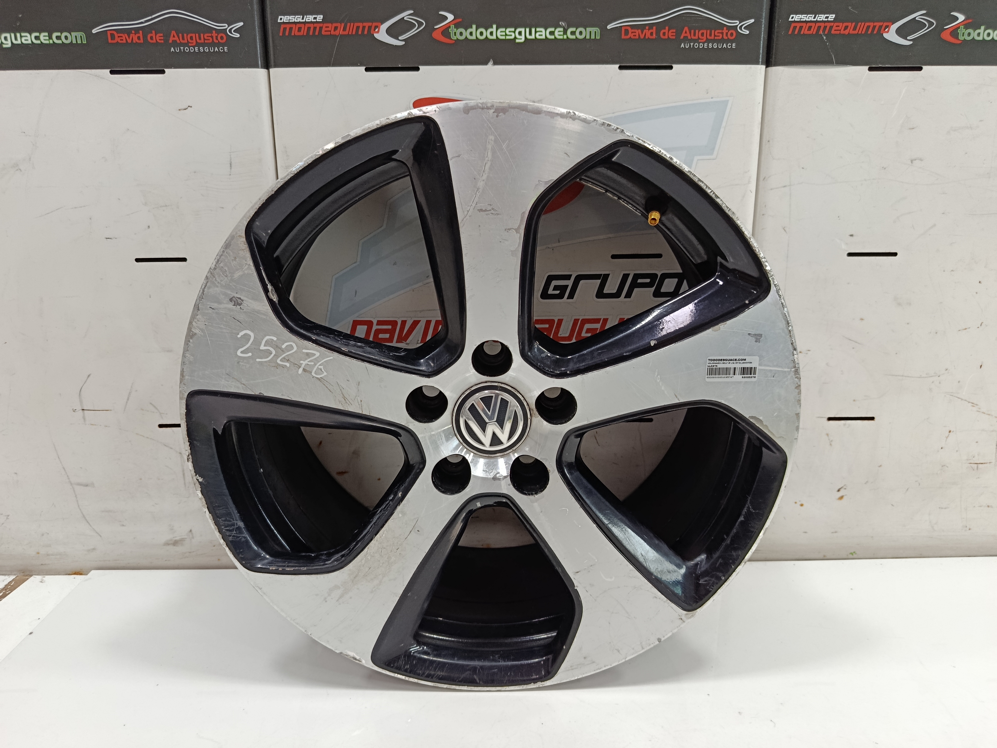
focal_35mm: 24
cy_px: 374
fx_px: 691
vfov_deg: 56.8
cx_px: 498
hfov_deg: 71.6
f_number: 1.7
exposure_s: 1/50
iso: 682
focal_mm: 5.24
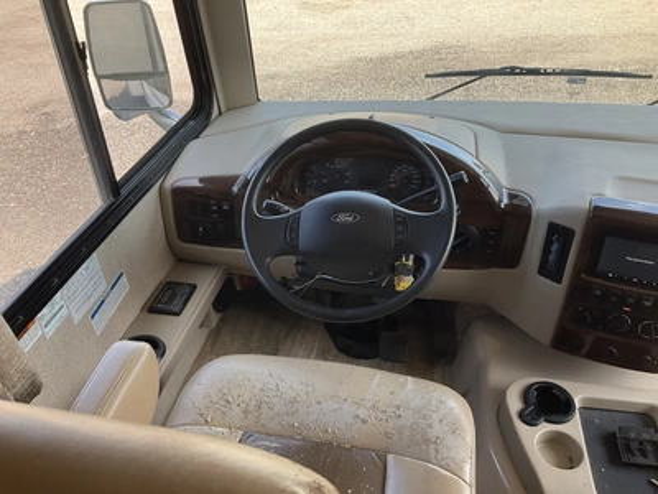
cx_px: 329
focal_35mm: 29
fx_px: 551
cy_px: 247
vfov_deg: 48.2
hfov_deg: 61.7
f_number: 1.8
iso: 20
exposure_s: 1/122
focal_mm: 3
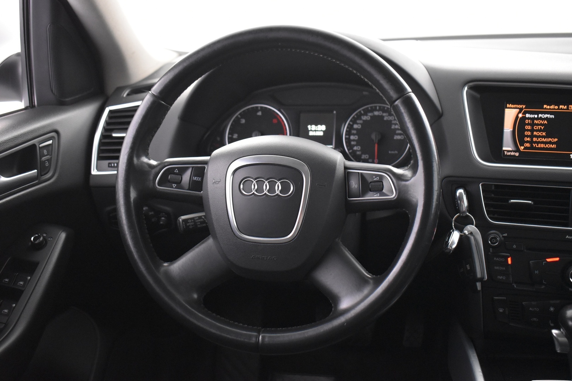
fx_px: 643
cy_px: 190
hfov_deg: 47.9
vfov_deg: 33.0
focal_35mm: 40
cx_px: 286
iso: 3200
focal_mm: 27
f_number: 4
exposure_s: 1/10
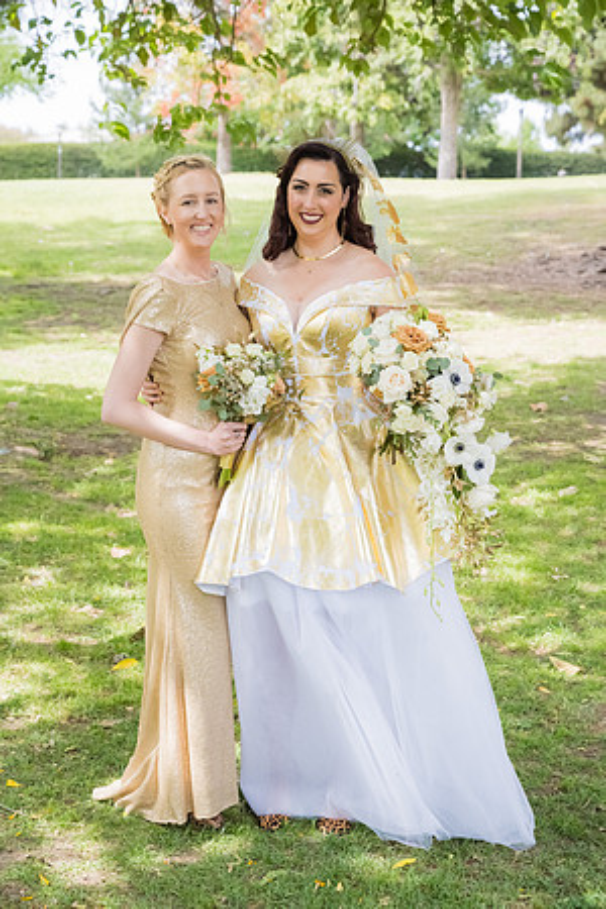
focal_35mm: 70
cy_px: 454
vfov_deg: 28.8
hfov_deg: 19.5
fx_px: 1767
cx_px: 303
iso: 1250
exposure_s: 1/1250
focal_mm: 70
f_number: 5.6
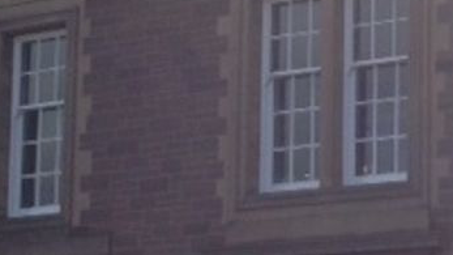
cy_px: 389
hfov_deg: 16.1
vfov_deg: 9.6
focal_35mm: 122
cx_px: 675
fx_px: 1465
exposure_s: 1/1416
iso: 50
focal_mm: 4.28
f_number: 2.4
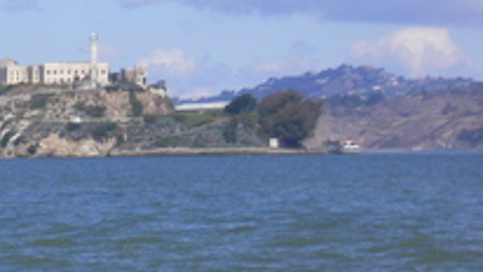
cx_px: 87
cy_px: 97
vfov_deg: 4.4
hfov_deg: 7.7
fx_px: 3561
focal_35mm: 278
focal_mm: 17.4
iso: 80
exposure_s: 1/160
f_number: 10
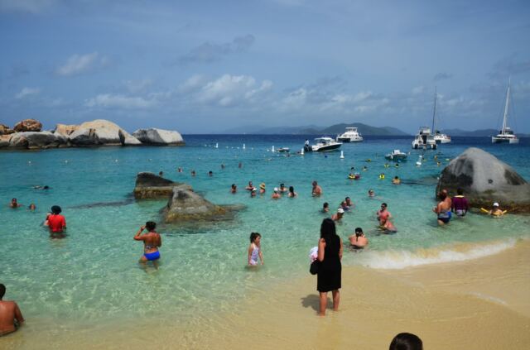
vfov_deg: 47.7
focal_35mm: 27
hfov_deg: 67.5
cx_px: 265
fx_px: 396
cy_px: 175
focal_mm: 18
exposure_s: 1/400
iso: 200
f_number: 14
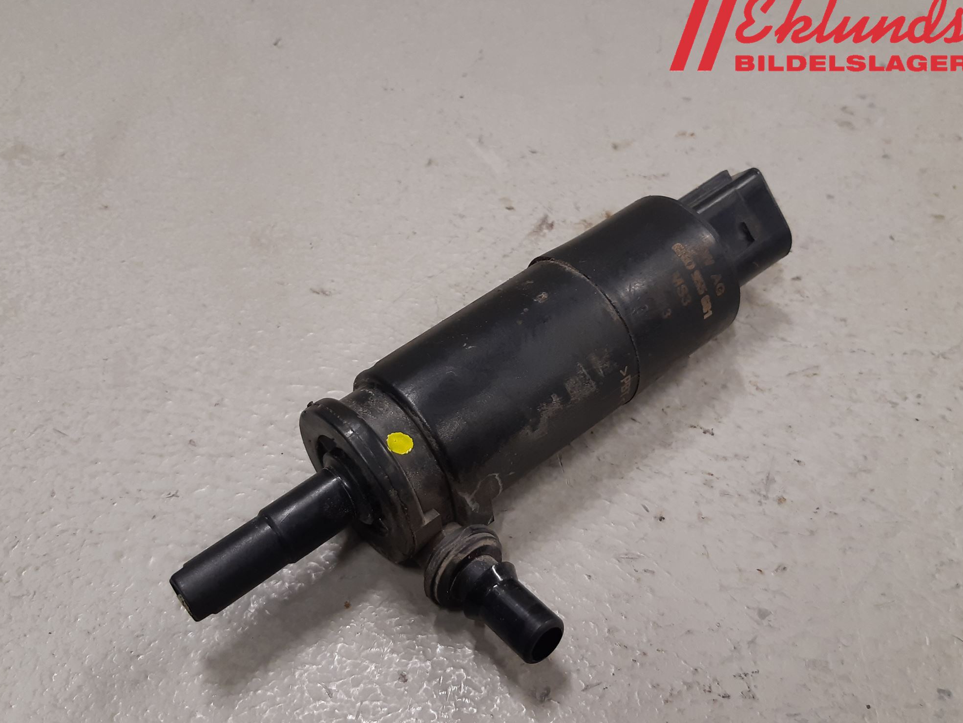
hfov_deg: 65.3
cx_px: 469
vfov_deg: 51.4
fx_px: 751
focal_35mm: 27
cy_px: 364
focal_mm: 3.93
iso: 100
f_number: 1.7
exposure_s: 1/50
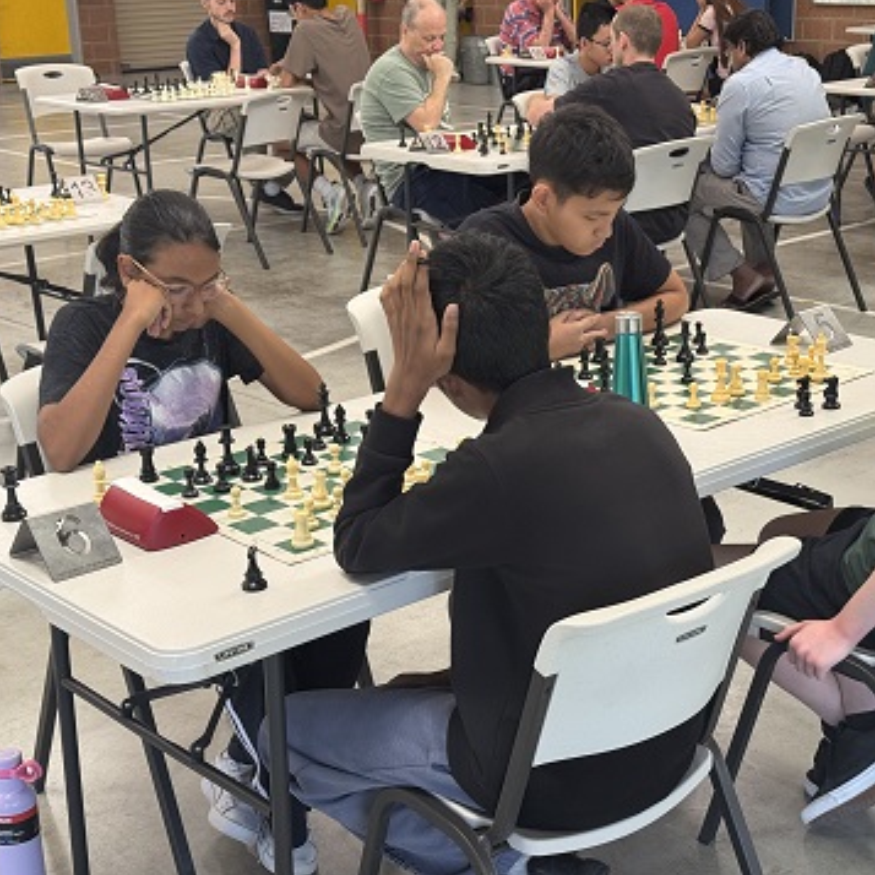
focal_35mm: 57
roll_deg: +0.8
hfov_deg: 29.9
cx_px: 564
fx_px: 1630
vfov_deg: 30.0
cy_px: 436
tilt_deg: -18.1
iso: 125
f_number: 1.78
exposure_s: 1/100
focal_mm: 6.76
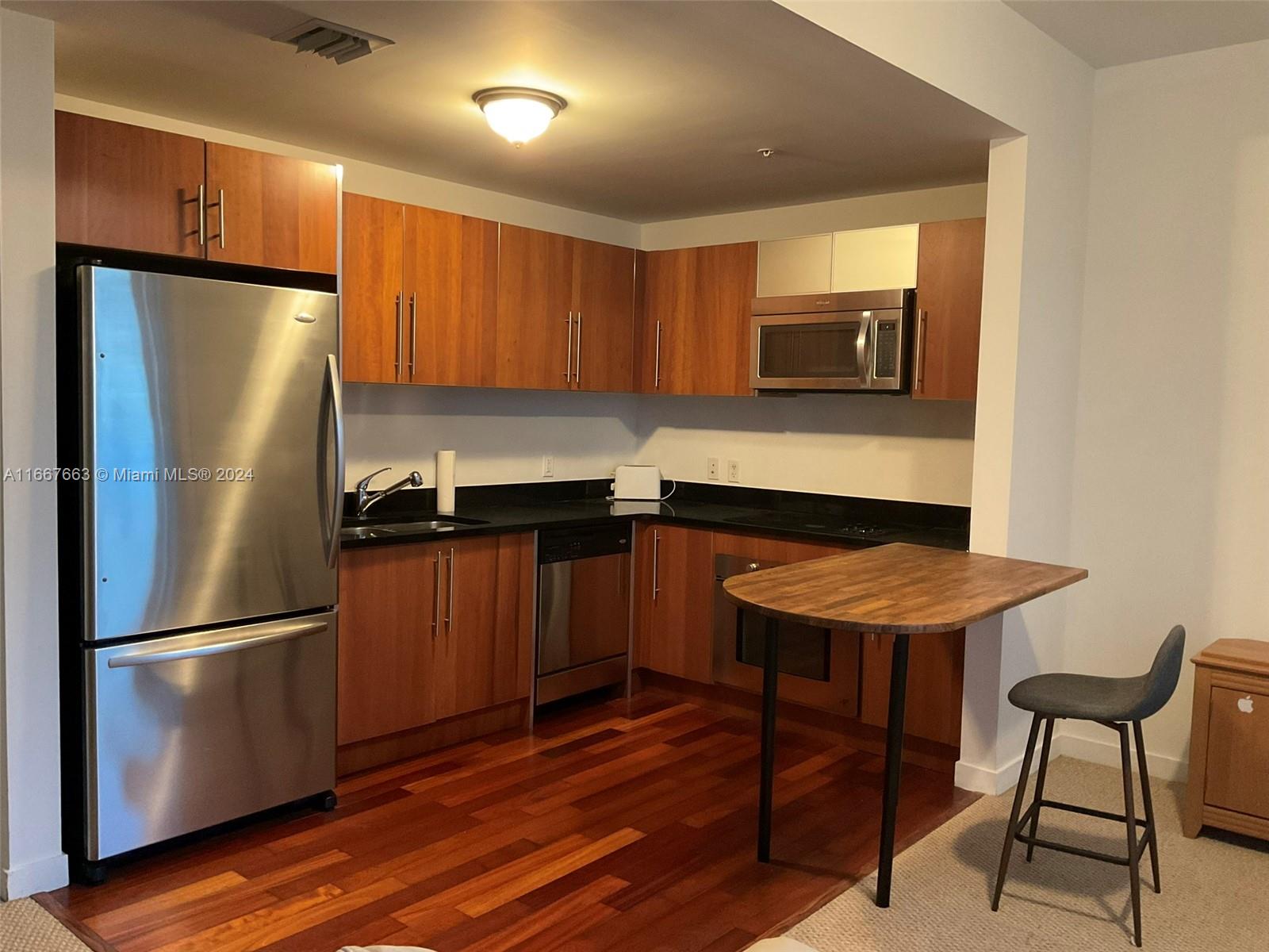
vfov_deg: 48.2
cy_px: 476
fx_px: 1063
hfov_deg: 61.7
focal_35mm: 29
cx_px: 634
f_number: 1.8
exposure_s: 1/33
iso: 320
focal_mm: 3
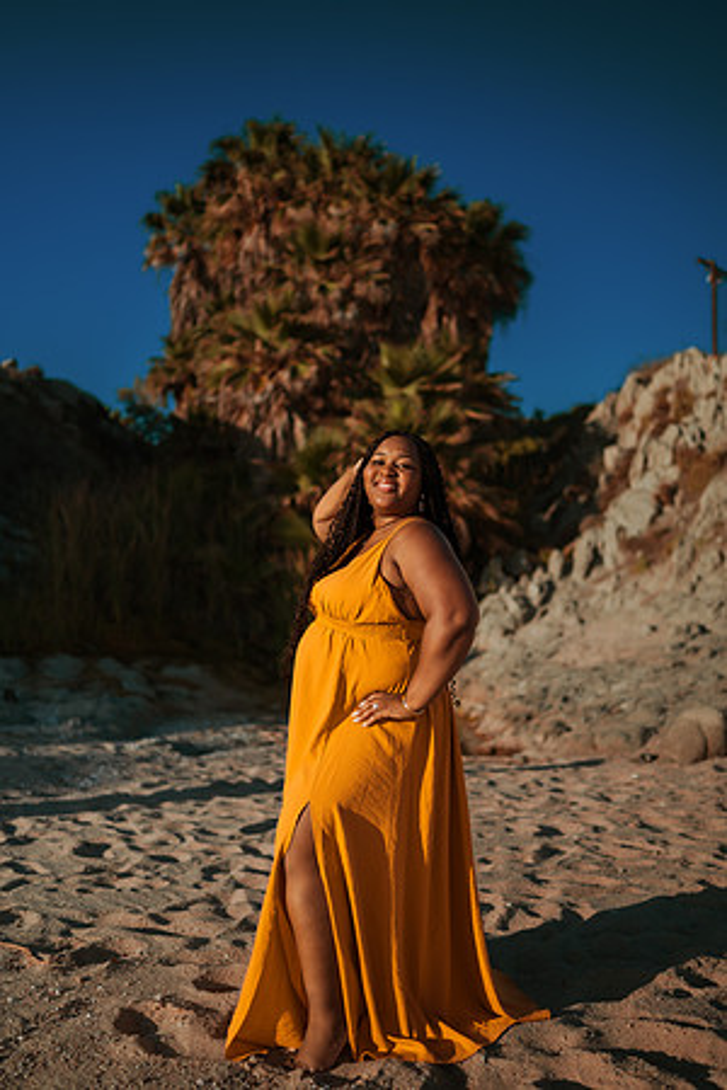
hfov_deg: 37.9
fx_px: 1060
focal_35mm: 35
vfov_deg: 54.4
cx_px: 364
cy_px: 545
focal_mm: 35
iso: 100
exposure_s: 1/4000
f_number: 1.8
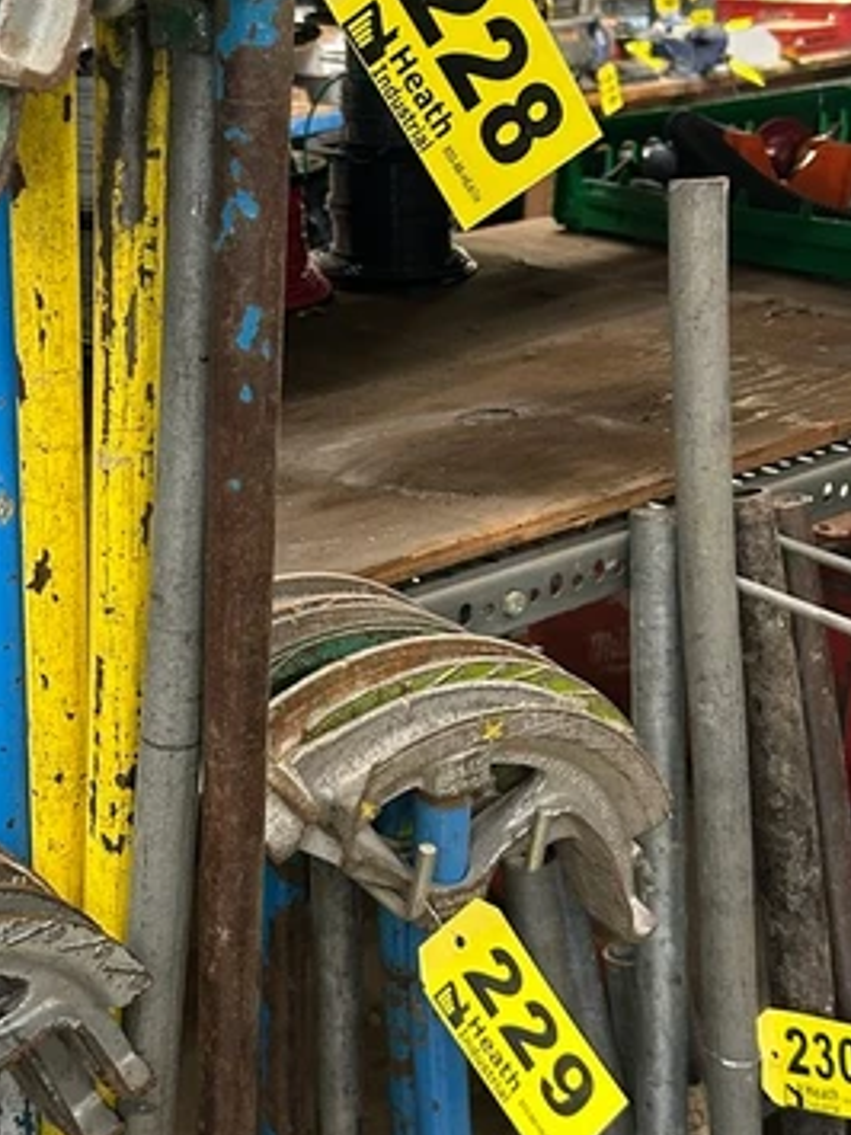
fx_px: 1804
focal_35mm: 55
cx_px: 178
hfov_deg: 26.1
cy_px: 556
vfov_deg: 34.9
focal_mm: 5.7
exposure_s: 1/60
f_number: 1.5
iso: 160
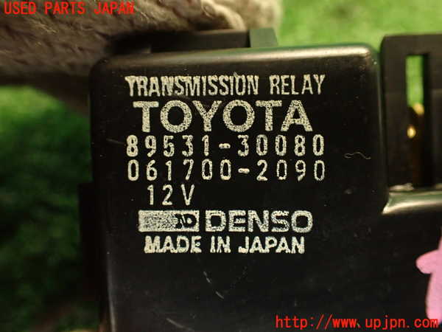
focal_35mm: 32
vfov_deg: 44.2
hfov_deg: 56.8
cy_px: 166
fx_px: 409
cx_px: 221
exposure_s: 1/30
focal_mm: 5.79
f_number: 2.4
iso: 800
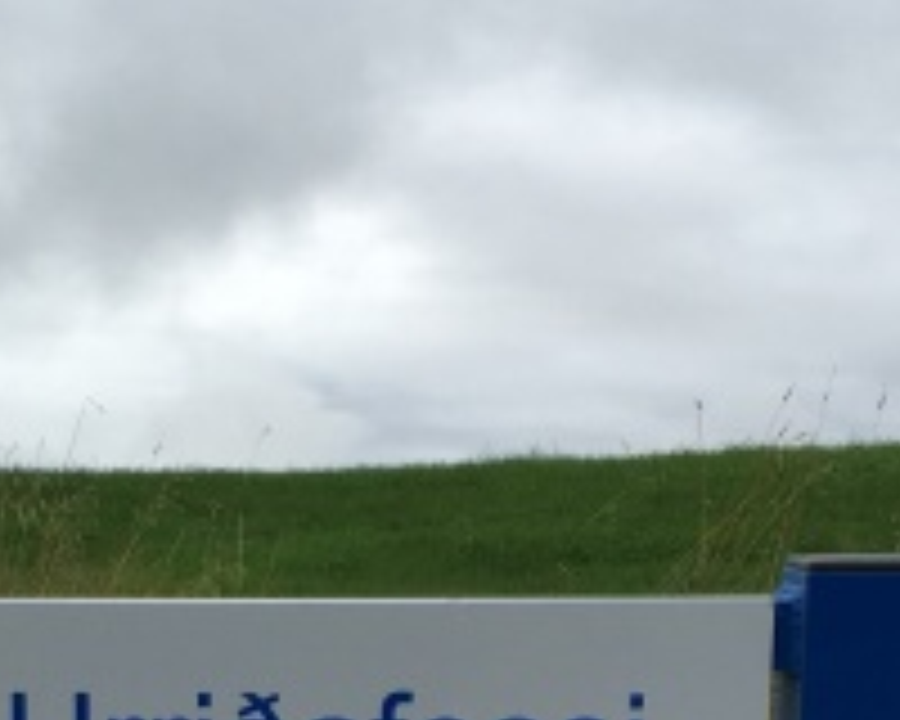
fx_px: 3010
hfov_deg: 16.8
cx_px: 117
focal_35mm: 113
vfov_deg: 12.9
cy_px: 1084
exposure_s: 1/905
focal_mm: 4.15
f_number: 2.2
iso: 25
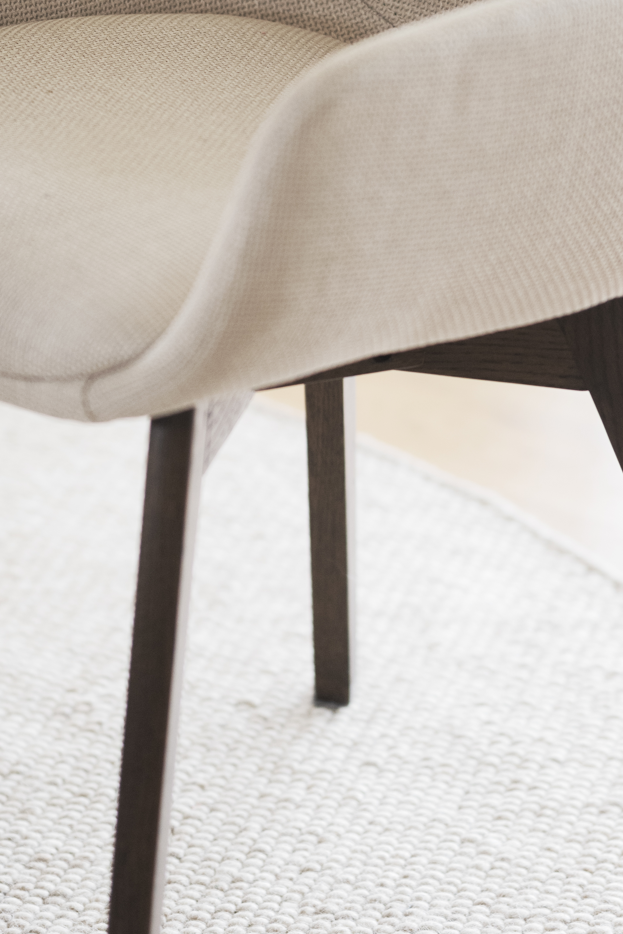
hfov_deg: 5.7
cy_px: 116
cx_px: 200
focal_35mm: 243
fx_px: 6308
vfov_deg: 8.4
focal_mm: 85
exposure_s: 1/160
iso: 250
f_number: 1.8
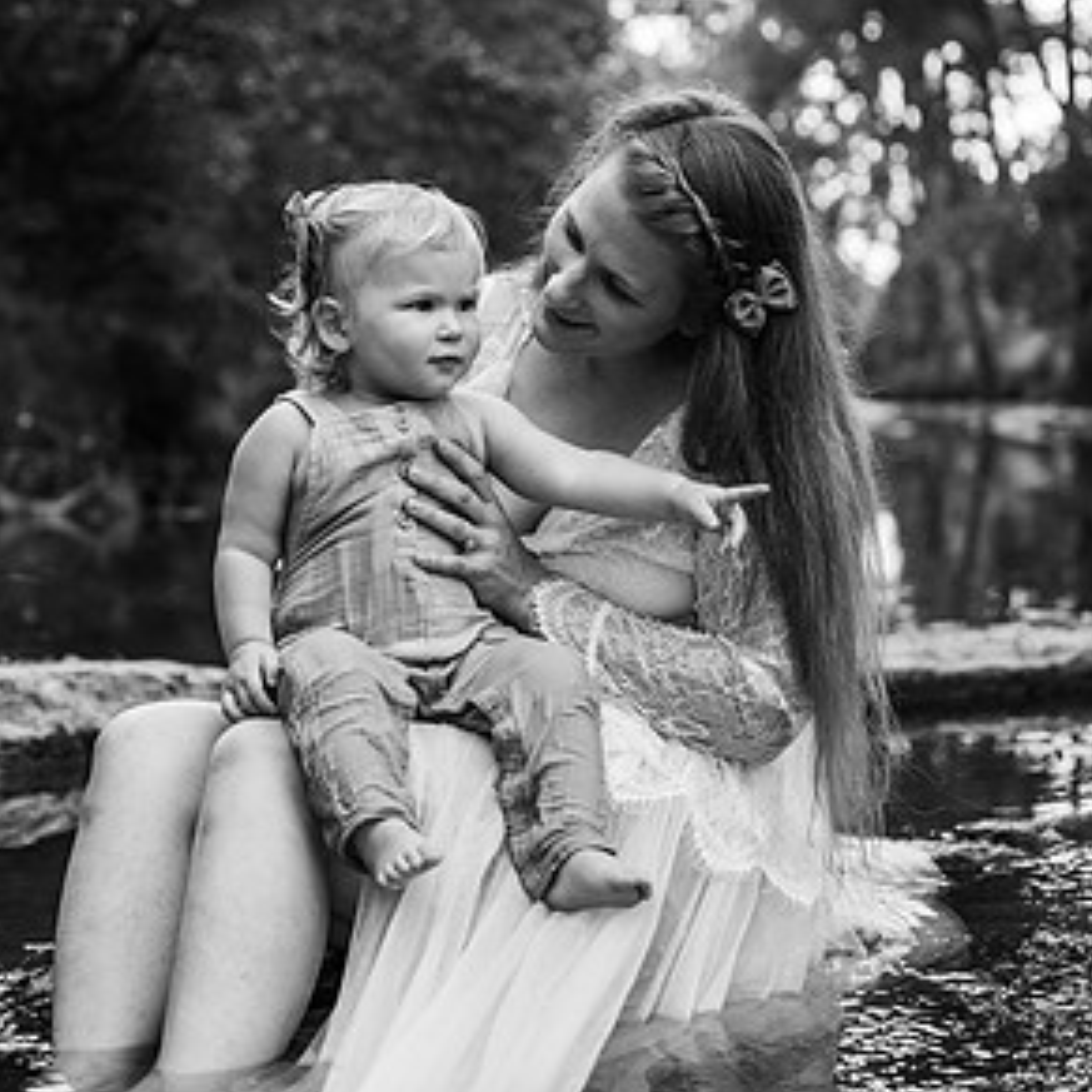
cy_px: 531
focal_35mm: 83
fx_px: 2962
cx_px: 428
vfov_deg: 20.9
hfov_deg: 20.9
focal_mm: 49
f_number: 2.8
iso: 500
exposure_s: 1/1600
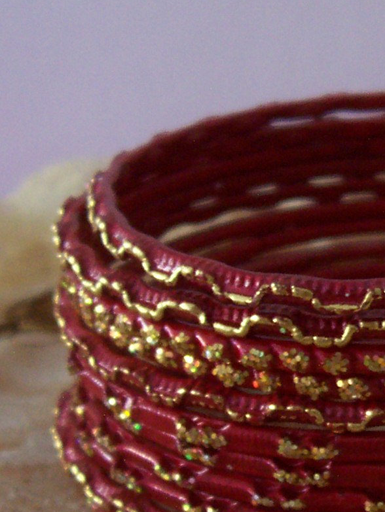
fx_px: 1482
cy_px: 342
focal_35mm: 100
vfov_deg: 19.6
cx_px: 482
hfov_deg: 14.3
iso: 160
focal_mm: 5.6
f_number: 2.7
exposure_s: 1/8
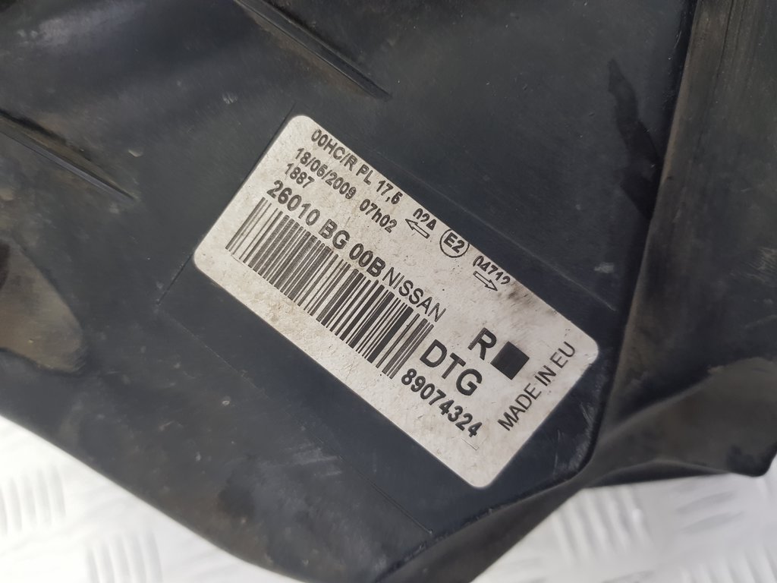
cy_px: 292
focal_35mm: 26
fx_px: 584
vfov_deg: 53.1
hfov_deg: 67.3
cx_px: 388
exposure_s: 1/100
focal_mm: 4.2
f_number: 1.7
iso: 100
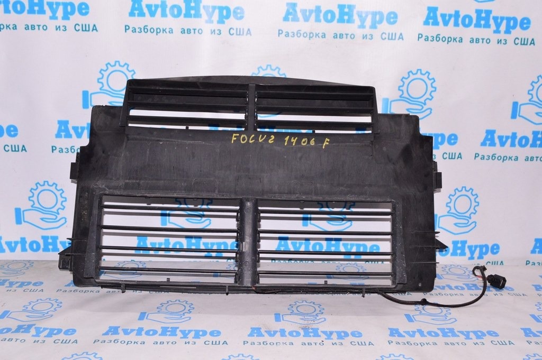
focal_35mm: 36
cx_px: 271
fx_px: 542
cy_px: 180
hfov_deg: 53.2
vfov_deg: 36.8
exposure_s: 1/200
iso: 1600
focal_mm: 24
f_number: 8
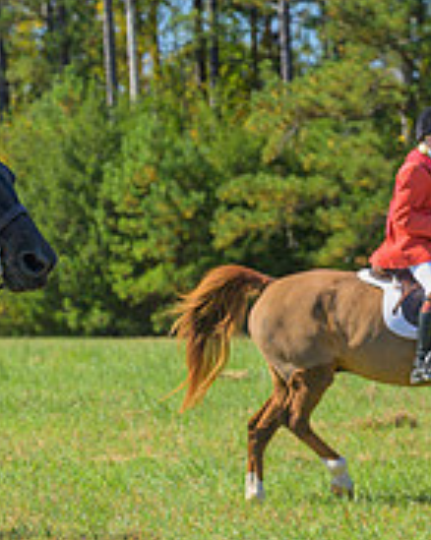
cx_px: -184
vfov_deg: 7.9
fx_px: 3897
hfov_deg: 6.3
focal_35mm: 244
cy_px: 269
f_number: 4
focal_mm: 71
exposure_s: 1/800
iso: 200
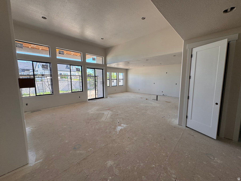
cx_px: 120
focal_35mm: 14
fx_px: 97
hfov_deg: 102.1
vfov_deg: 85.7
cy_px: 90
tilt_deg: -6.7
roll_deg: -0.2
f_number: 2.2
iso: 50
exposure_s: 1/99
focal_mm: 2.22
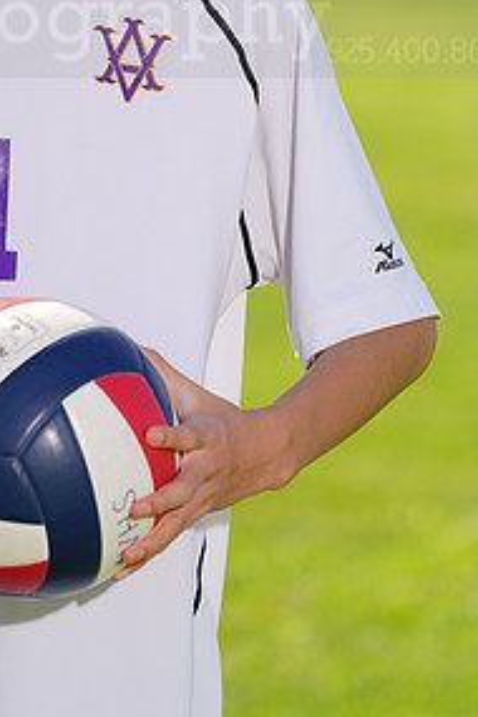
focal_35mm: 671
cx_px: -1
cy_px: -3
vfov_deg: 3.1
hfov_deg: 2.0
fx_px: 13363
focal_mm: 330
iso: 64
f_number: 7.1
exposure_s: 1/200
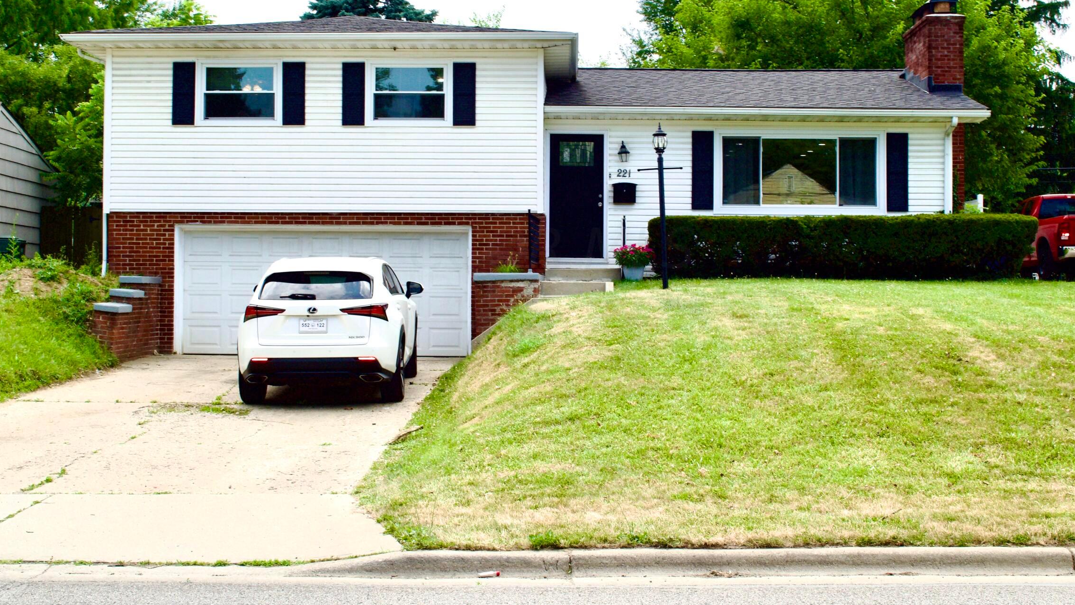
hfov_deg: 38.5
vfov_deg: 22.2
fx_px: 1539
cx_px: 552
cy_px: 248
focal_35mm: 54
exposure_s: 1/200
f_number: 10
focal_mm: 26
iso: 100
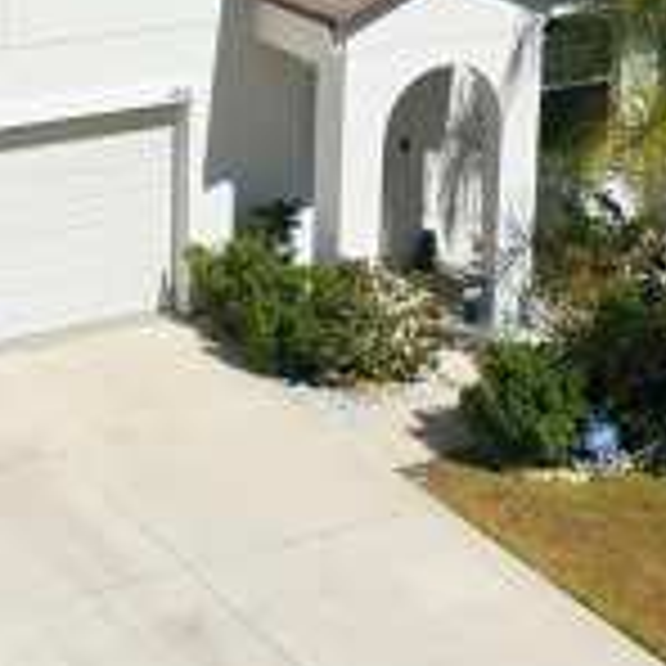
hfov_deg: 17.1
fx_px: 2198
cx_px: 140
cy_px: -83
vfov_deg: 16.7
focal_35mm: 101
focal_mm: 8.4
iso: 100
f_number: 2.8
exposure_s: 1/1250
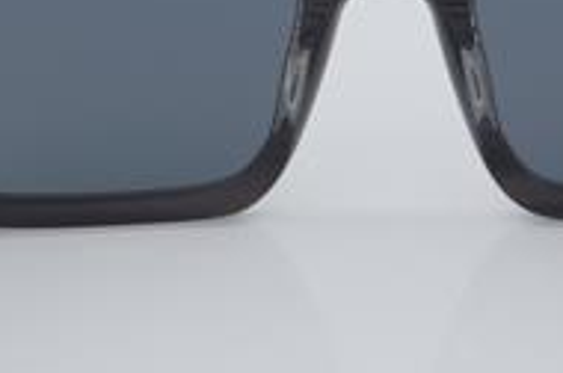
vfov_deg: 8.6
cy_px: 41
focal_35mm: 158
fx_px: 2467
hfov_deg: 13.0
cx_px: 391
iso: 100
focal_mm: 50
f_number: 32
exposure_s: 1/4
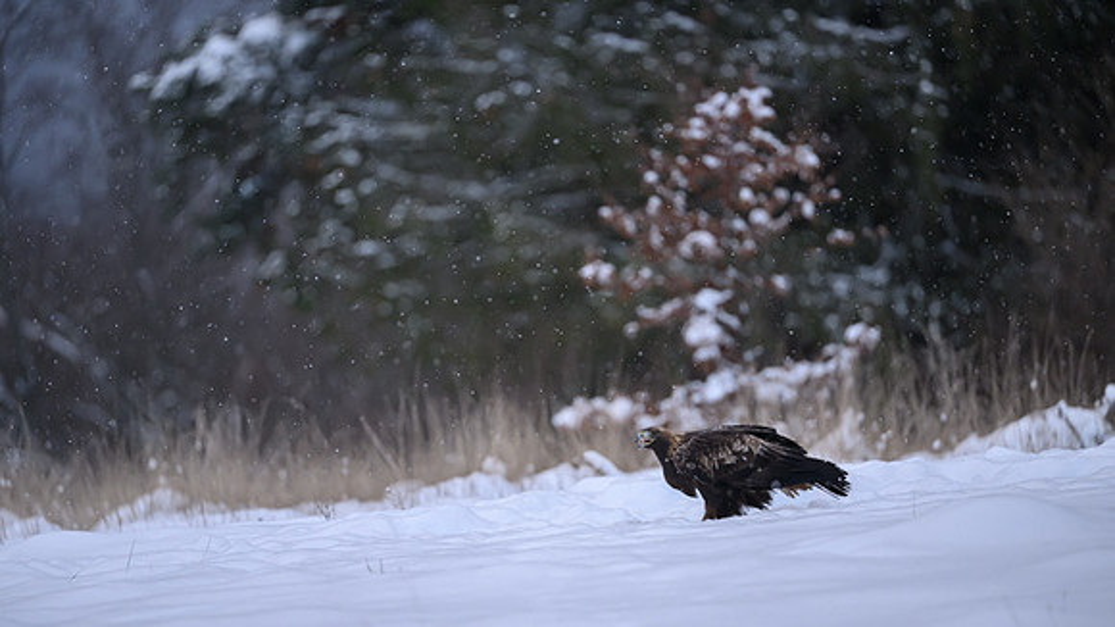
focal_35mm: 346
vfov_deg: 3.5
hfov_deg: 6.2
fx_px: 10218
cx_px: 557
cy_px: 372
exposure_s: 1/640
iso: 1600
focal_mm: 330
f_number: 4
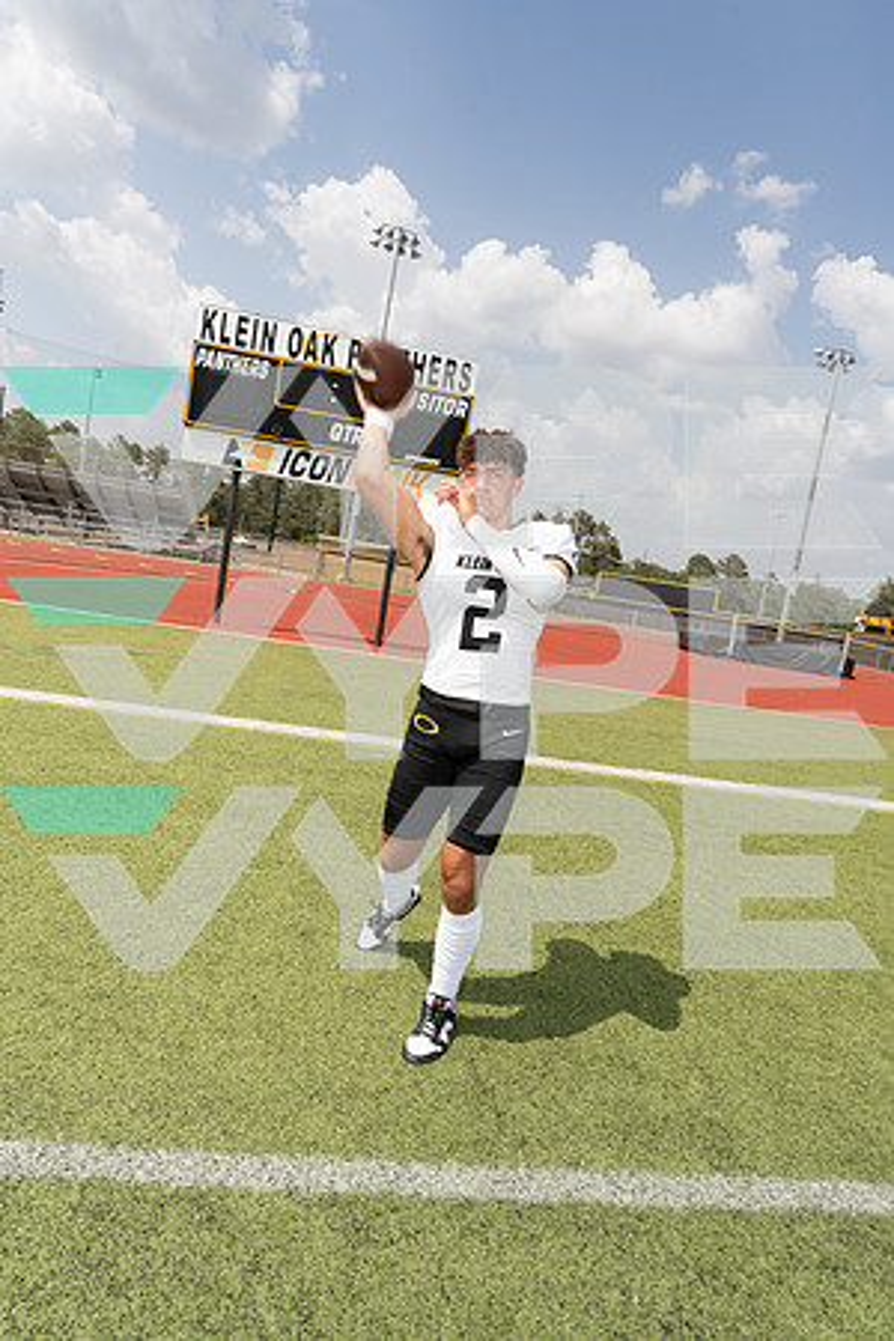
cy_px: 670
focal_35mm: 24
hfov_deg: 53.1
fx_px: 894
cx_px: 447
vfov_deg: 73.7
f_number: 11
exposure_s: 1/250
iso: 160
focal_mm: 24
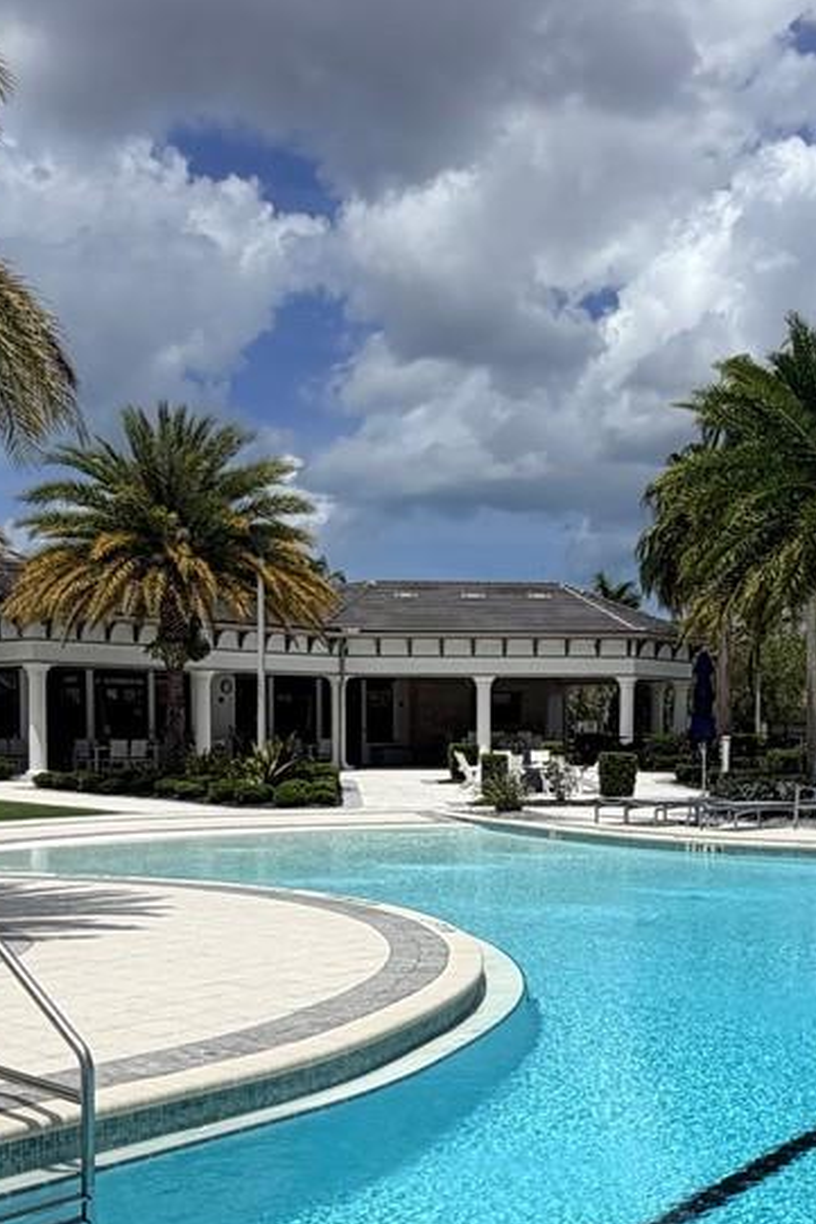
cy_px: 833
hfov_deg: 31.2
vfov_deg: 44.7
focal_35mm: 43
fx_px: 1463
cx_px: 439
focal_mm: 2.22
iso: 25
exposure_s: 1/2717
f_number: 2.2
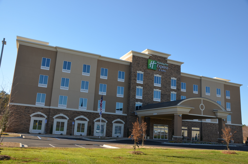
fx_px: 227
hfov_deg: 57.3
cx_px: 124
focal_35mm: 33
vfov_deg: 39.8
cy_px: 82
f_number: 8
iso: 180
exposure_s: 1/250
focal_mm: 22
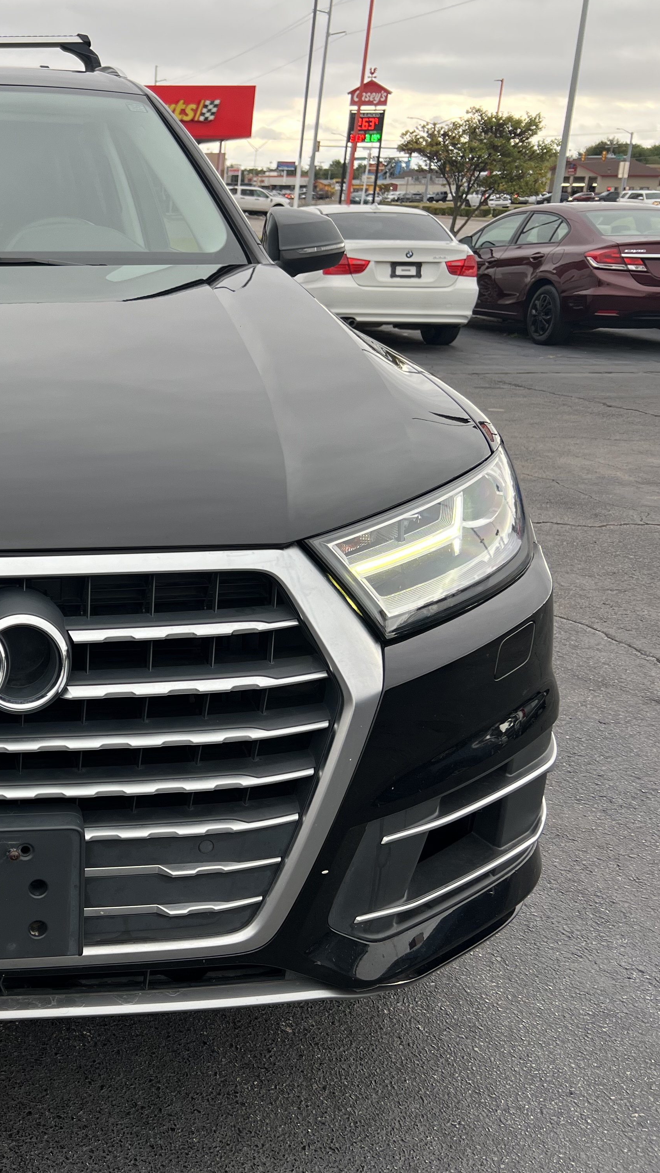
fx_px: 1182
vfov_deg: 52.8
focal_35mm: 38
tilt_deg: -19.2
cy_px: 585
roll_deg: -0.4
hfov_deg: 28.2
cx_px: -79
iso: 50
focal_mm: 5.7
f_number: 1.5
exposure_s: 1/383
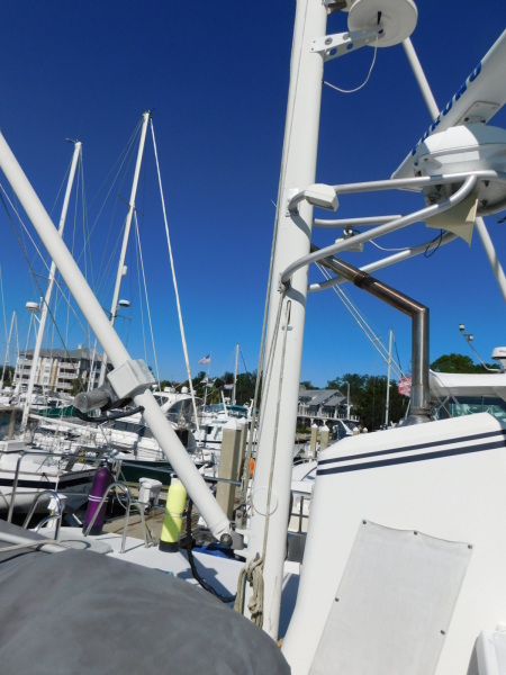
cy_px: 338
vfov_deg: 73.9
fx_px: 448
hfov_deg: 58.9
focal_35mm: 23
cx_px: 253
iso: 125
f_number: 6
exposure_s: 1/1250
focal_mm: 4
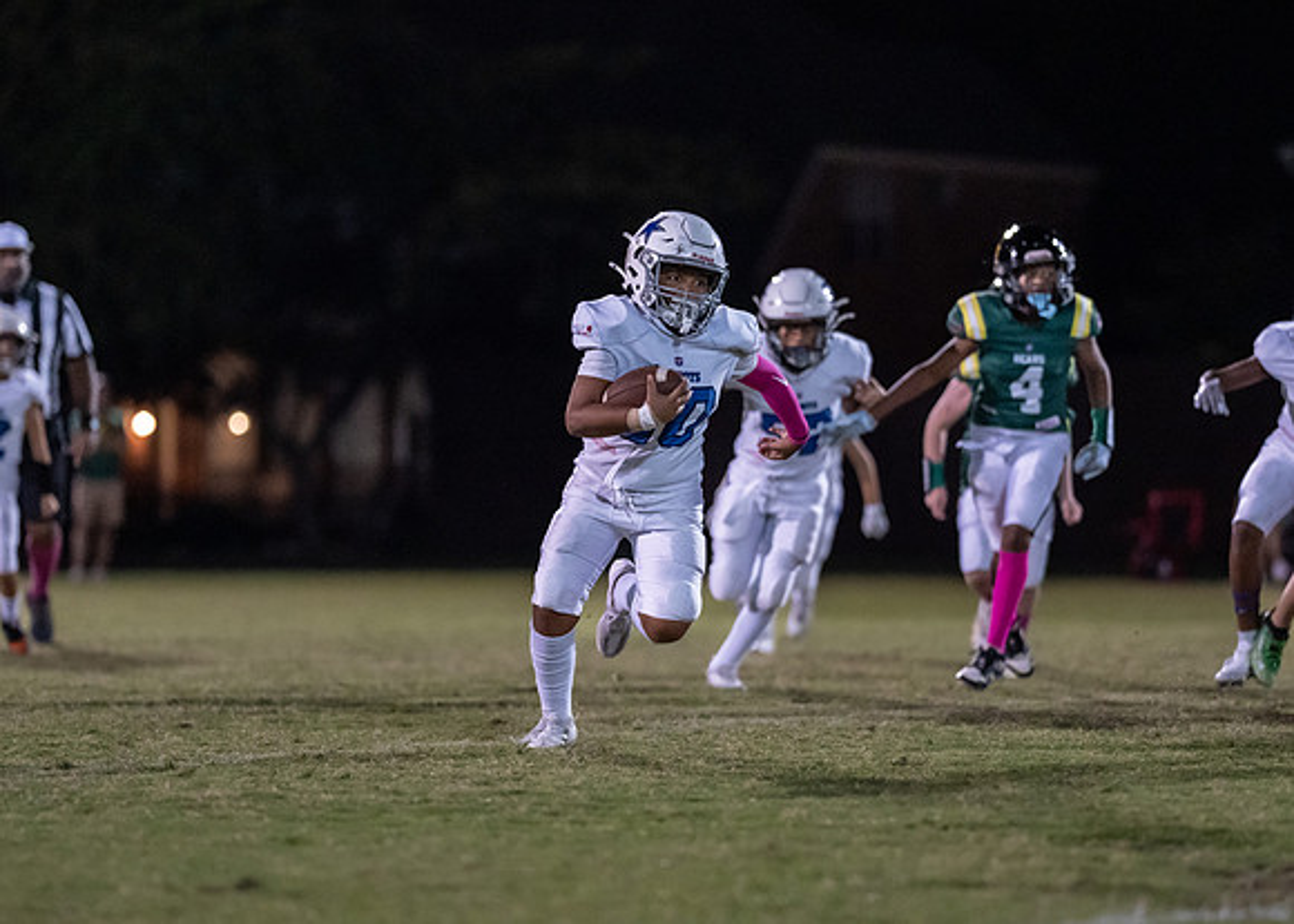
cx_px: 631
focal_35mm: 199
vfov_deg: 7.2
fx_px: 7326
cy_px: 432
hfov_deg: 10.1
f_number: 1.8
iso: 4000
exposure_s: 1/1000
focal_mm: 135
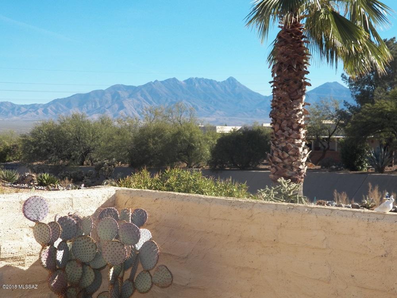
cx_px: 198
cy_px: 149
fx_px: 711
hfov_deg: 31.2
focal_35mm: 62
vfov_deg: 23.7
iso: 125
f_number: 3.6
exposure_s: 1/1250
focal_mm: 11.2
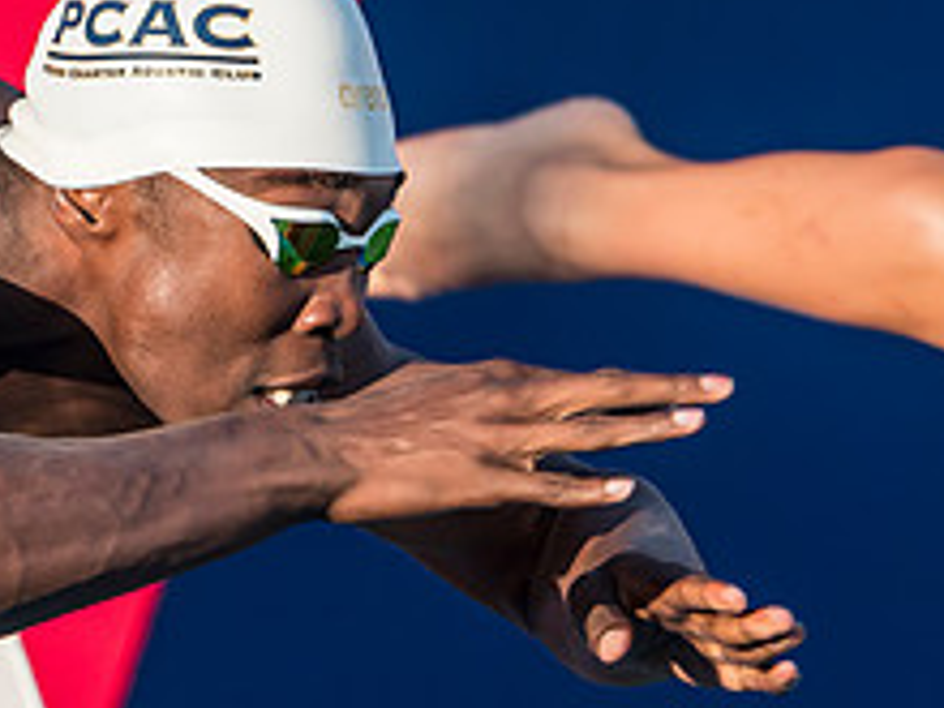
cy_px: 474
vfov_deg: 1.4
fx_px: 28852
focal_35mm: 1058
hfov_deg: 1.9
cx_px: -219
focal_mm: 200
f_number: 5.6
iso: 400
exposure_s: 1/1000
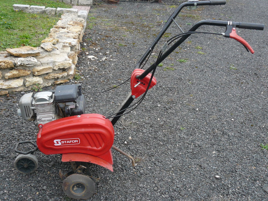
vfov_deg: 34.3
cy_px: 100
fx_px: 325
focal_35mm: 42
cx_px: 134
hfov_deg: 44.8
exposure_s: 1/100
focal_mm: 7
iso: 100
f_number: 2.8
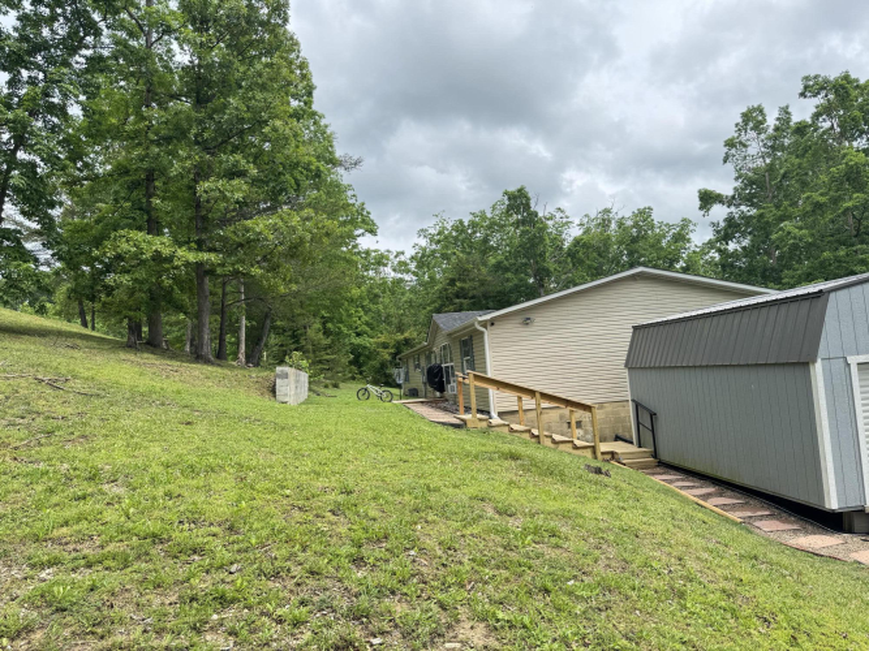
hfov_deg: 71.6
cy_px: 326
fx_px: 602
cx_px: 434
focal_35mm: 24
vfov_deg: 56.8
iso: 80
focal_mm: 6.76
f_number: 1.78
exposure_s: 1/1980
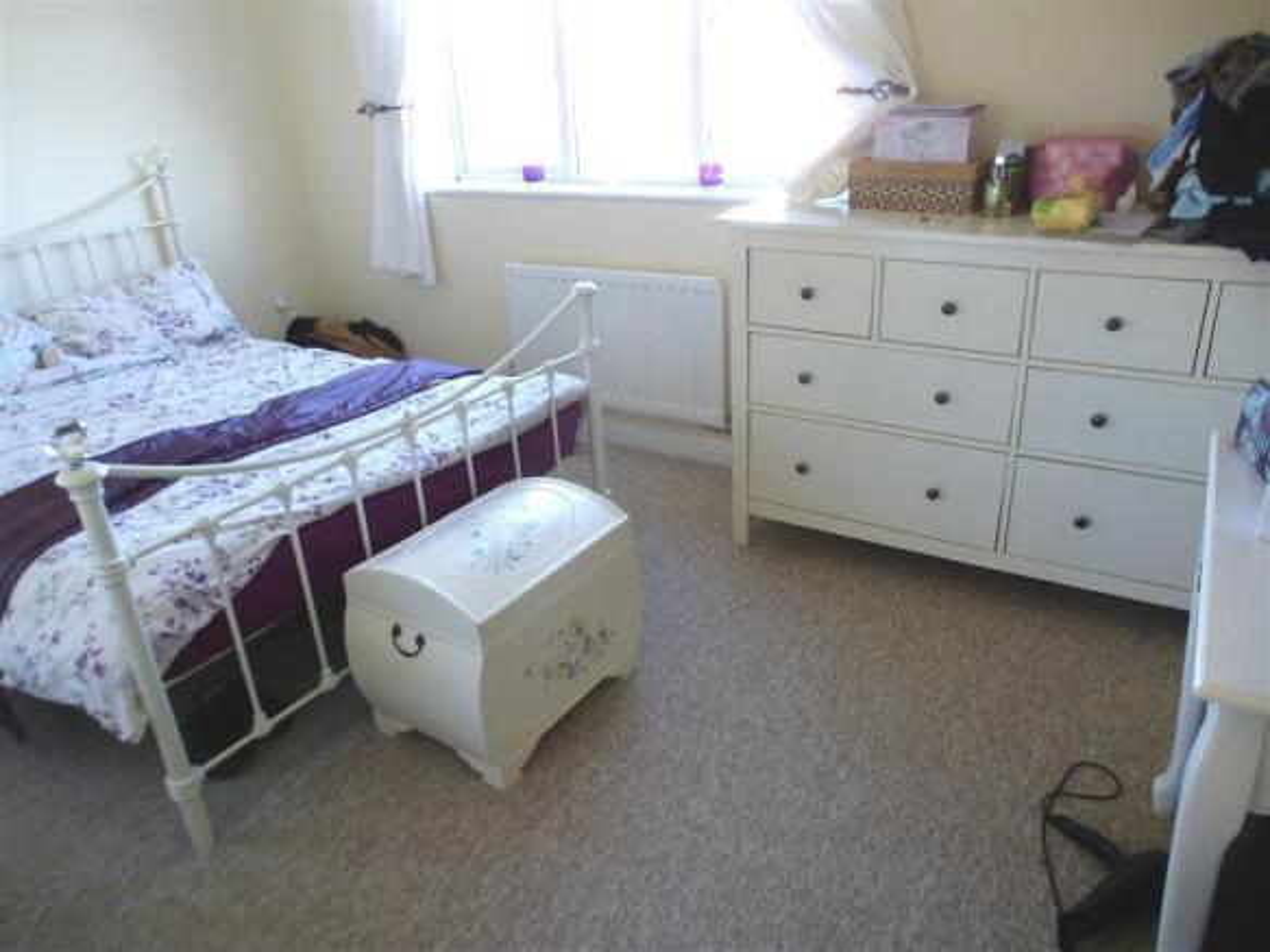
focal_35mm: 24
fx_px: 880
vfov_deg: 56.8
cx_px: 635
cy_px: 476
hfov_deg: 71.6
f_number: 3.3
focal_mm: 4.3
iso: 400
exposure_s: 1/60
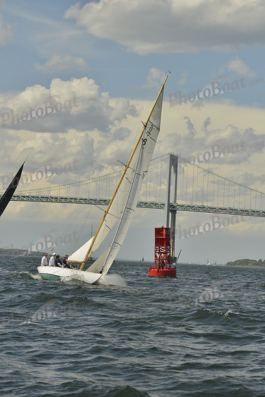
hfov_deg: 14.0
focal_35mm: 98
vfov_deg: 20.8
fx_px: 1081
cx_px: 132
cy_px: 198
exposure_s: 1/1600
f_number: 9
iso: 280
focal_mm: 98
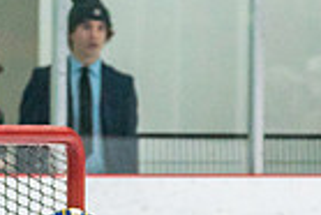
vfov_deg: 2.4
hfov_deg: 3.7
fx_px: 5034
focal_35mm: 564
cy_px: 533
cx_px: 192
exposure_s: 1/1250
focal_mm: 101
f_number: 2.8
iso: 3200
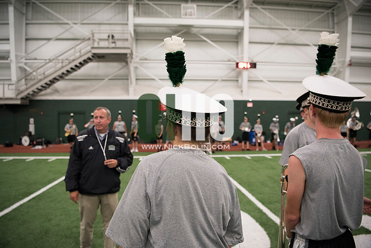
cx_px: 186
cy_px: 124
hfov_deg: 73.7
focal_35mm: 24
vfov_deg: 53.2
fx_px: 247
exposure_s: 1/250
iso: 3200
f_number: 3.2
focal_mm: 24
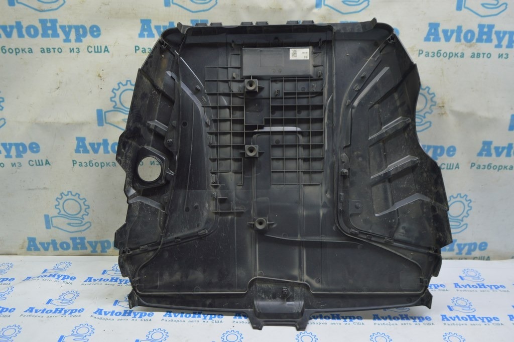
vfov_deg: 43.5
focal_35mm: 30
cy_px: 171
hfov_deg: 62.0
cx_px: 257
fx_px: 428
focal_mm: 20
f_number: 5.6
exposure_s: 1/20
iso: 400
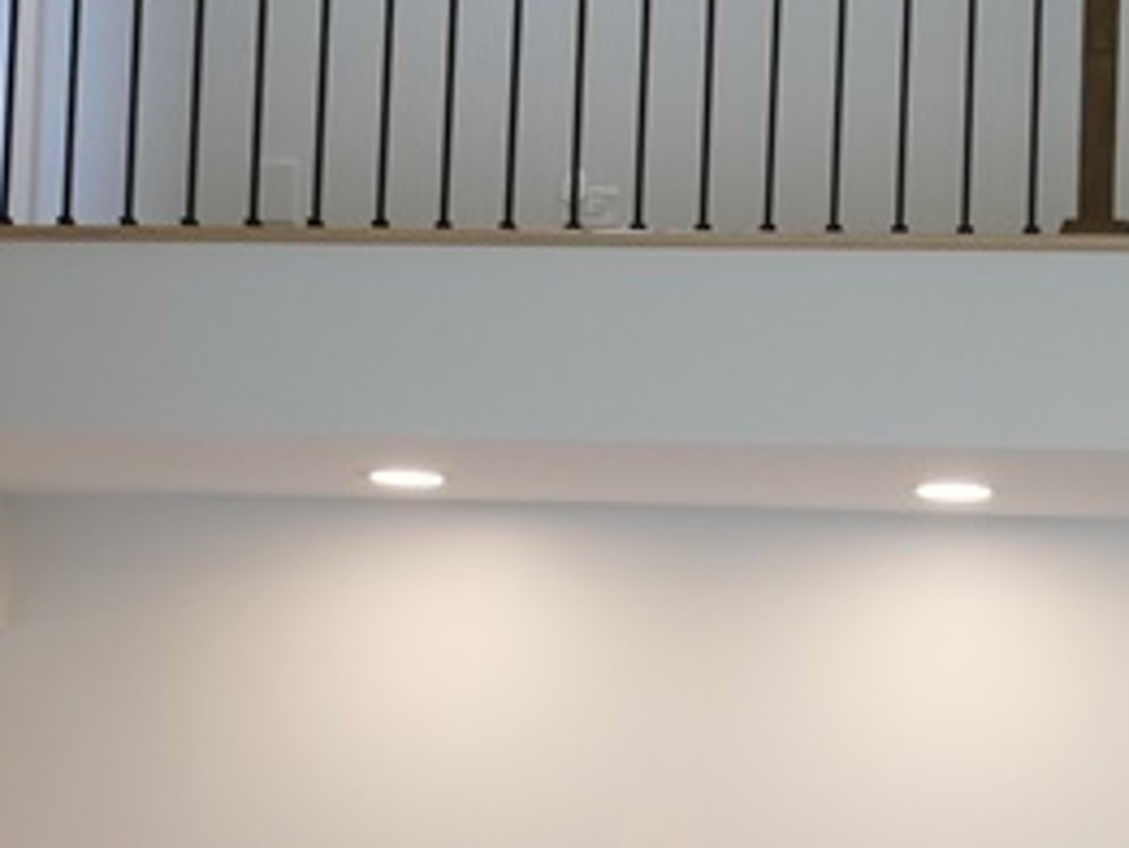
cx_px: 770
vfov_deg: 17.5
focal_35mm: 83
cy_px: 755
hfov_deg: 23.4
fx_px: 2708
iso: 320
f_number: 2.8
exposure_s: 1/60
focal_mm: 9.12
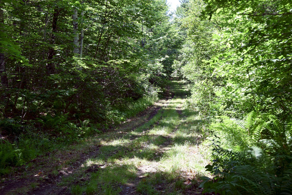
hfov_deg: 37.9
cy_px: 98
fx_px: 426
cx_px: 146
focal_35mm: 52
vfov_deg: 25.8
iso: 400
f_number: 8
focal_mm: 35
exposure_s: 1/250
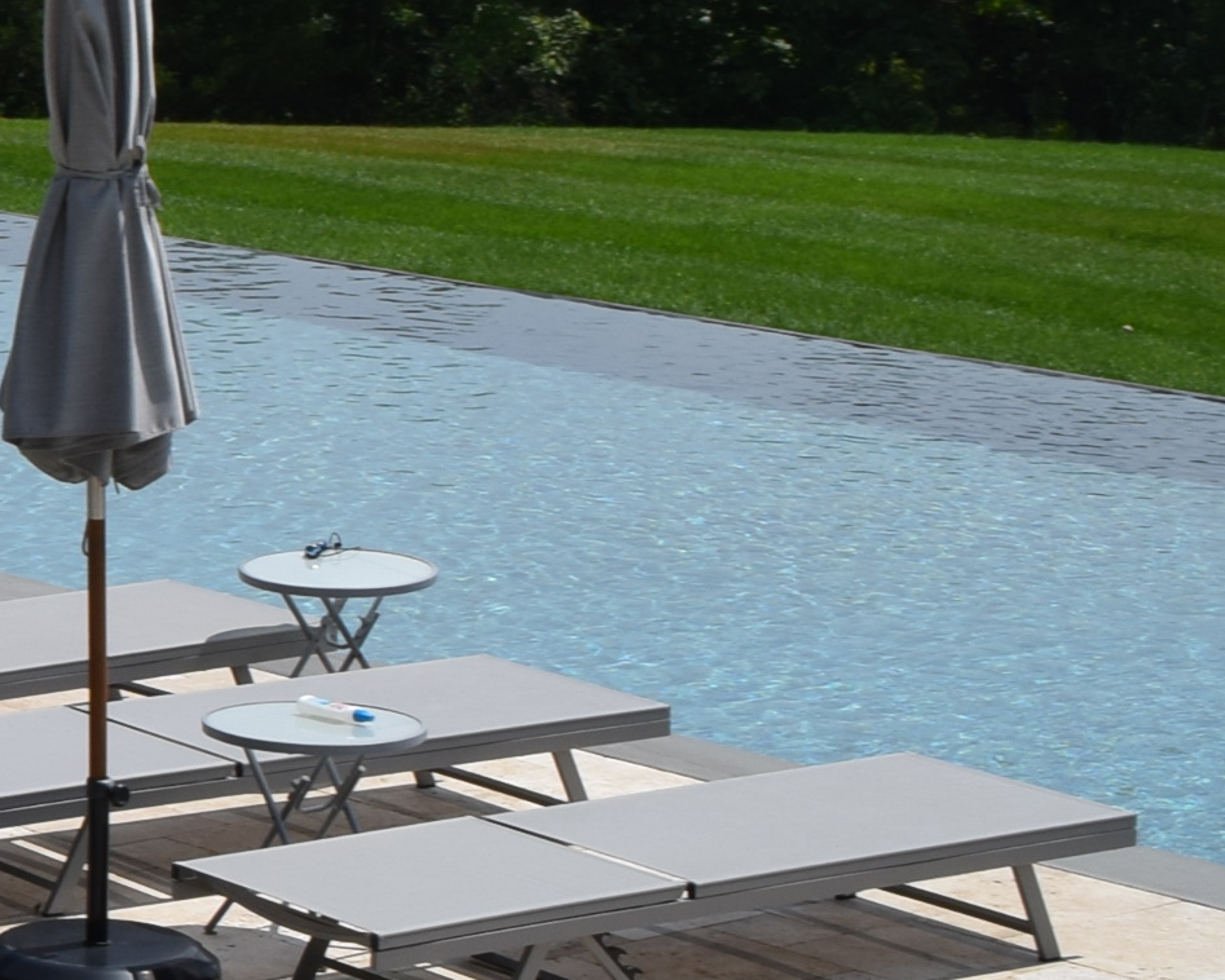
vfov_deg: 10.5
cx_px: -1644
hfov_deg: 11.1
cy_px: 591
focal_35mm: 147
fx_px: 5331
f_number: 13
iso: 100
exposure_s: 1/200
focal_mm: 22
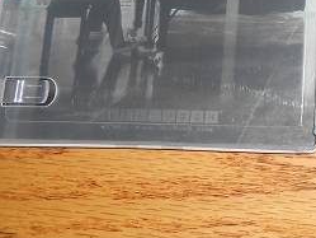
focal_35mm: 73
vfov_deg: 19.3
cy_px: -29
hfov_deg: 24.6
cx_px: 362
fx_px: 667
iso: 80
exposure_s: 1/25
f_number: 3.5
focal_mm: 4.6
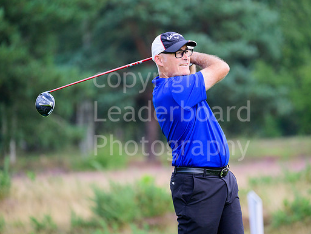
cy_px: 117
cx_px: 173
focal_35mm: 326
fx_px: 2930
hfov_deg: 6.1
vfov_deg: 4.6
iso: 1000
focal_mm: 300
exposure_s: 1/1250
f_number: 5.6
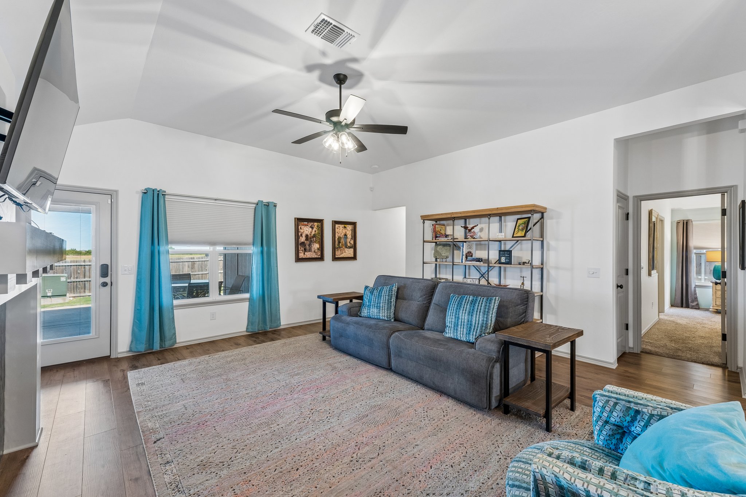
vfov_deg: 77.3
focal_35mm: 15
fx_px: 311
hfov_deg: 100.4
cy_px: 248
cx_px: 373
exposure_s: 1/30
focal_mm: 10
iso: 200
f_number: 8
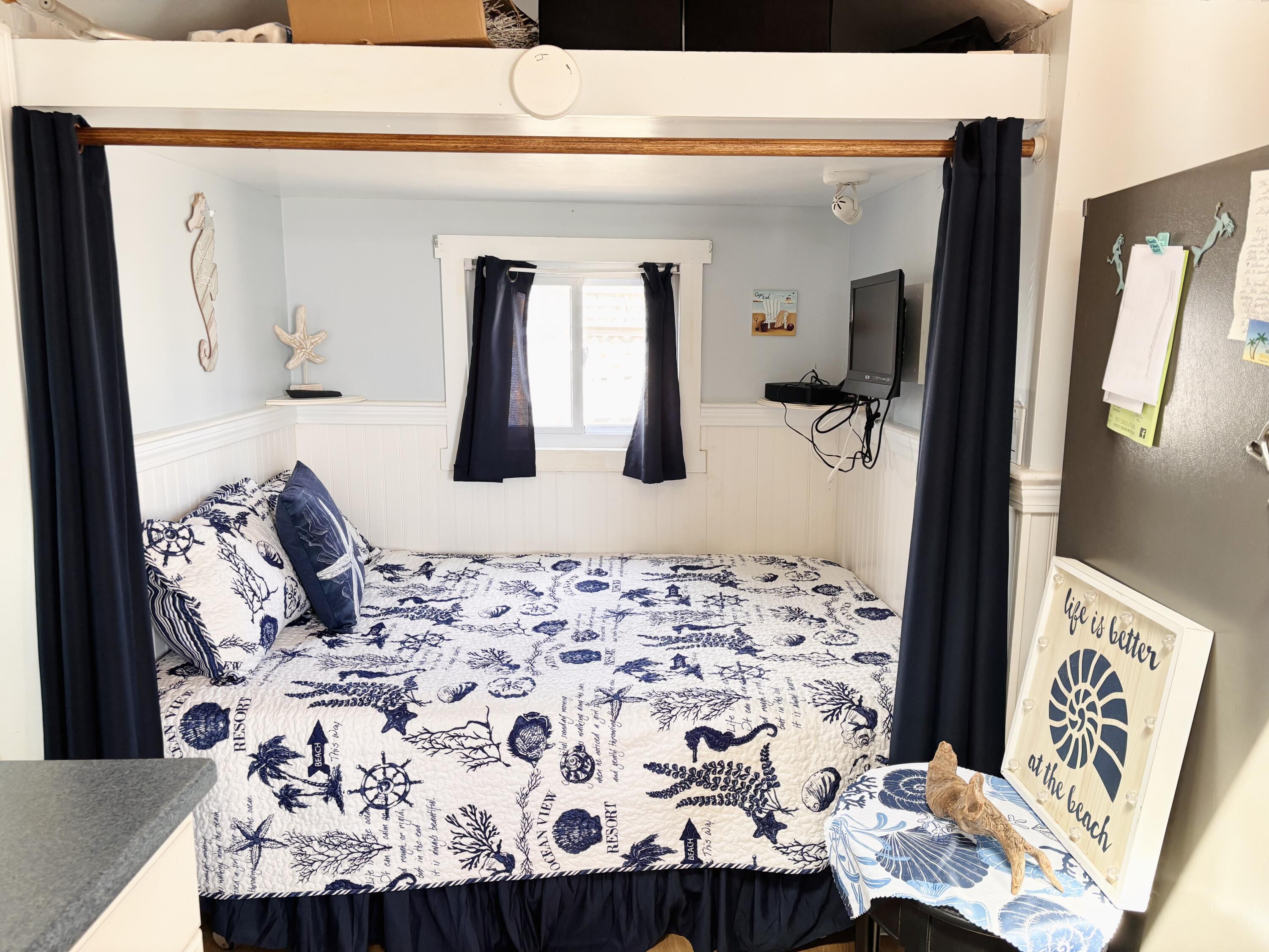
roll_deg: -0.7
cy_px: 476
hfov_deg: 67.3
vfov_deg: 53.1
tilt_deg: -11.0
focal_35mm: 26
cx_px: 634
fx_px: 953
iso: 125
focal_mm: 5.96
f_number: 1.6
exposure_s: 1/114
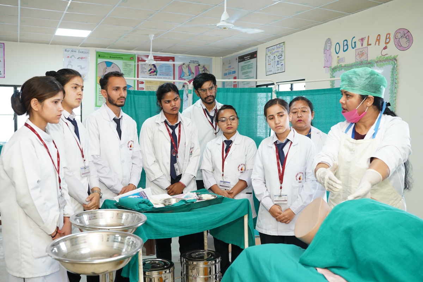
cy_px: 141
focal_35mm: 35
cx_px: 212
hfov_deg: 54.4
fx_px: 411
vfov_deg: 37.9
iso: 1600
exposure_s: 1/125
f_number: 4
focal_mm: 35
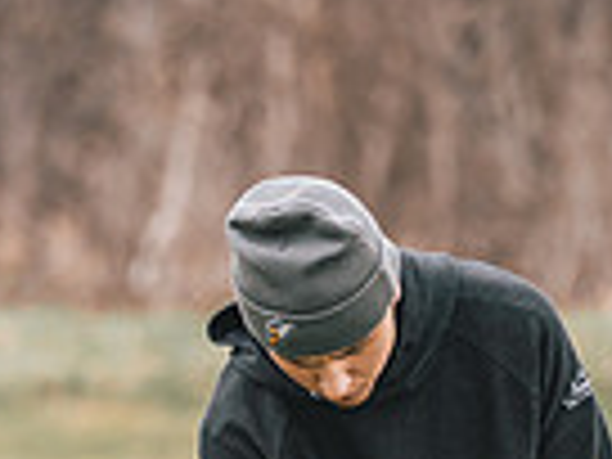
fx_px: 11951
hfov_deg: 2.9
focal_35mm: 676
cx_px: 414
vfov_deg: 2.2
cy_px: 821
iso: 640
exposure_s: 1/3200
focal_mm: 150
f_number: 2.8
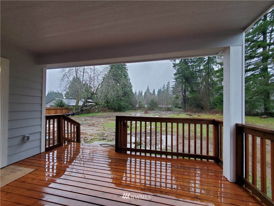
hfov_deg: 106.2
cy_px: 103
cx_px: 137
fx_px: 103
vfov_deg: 89.9
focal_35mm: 13
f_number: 2.2
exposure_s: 1/59
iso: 125
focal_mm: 1.8
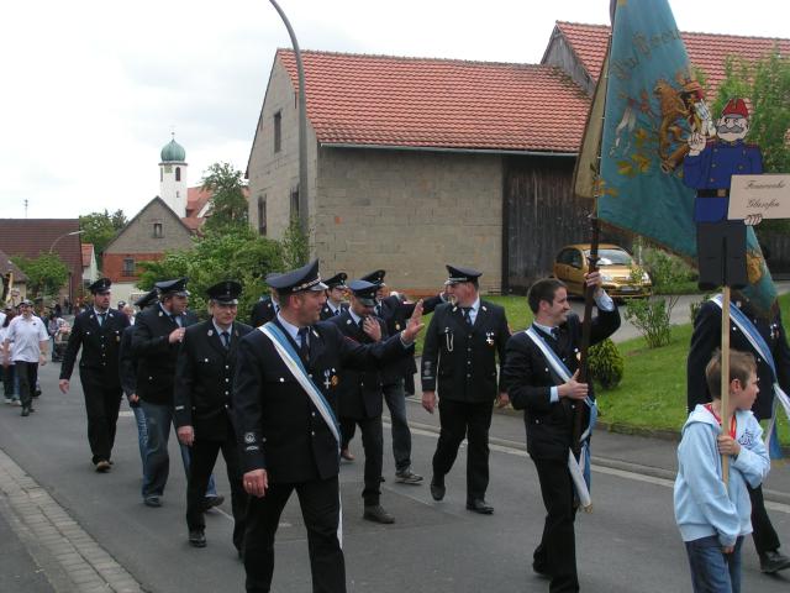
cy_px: 296
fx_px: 1073
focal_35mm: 47
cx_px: 395
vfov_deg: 30.9
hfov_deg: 40.4
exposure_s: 1/200
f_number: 5.6
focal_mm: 7.3
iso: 50
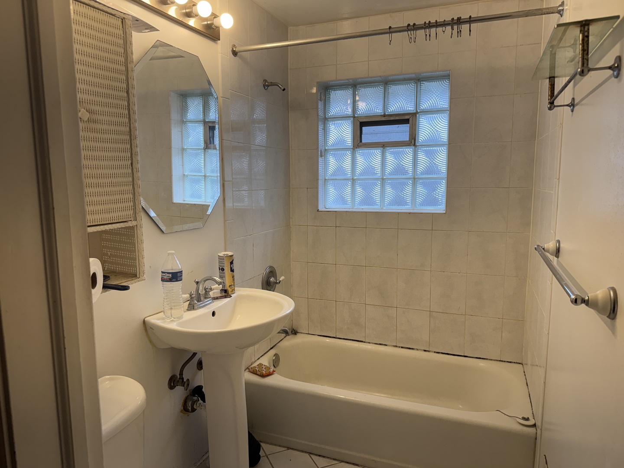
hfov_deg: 71.6
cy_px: 234
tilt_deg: -7.7
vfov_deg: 56.8
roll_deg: -0.1
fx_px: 433
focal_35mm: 24
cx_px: 312
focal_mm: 6.76
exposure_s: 1/270
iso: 64
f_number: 1.78
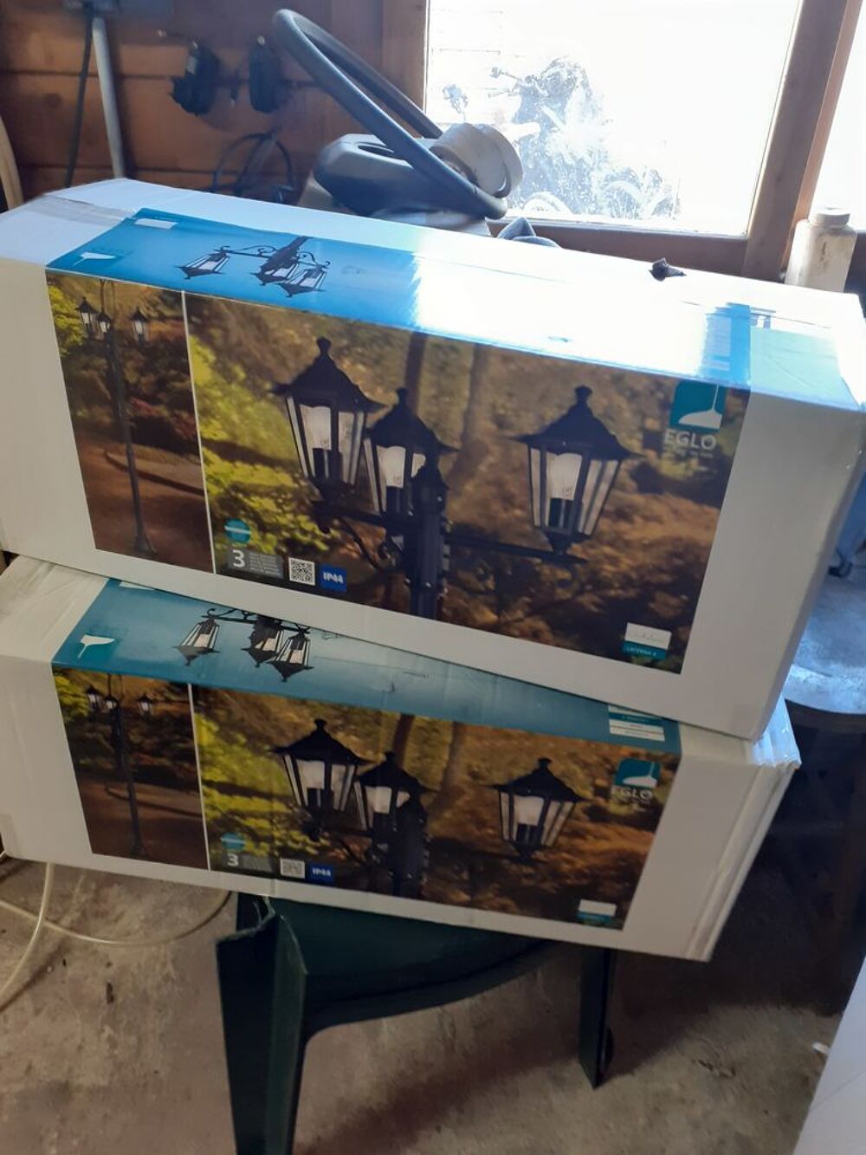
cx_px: 433
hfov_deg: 51.4
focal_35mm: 27
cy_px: 578
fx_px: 900
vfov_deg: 65.3
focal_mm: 3.6
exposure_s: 1/50
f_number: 1.9
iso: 200
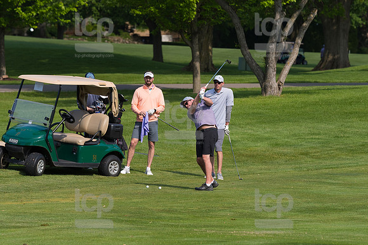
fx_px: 2983
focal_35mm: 292
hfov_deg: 7.1
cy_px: 122
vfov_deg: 4.7
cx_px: 184
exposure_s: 1/1600
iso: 320
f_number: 5.6
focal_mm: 195
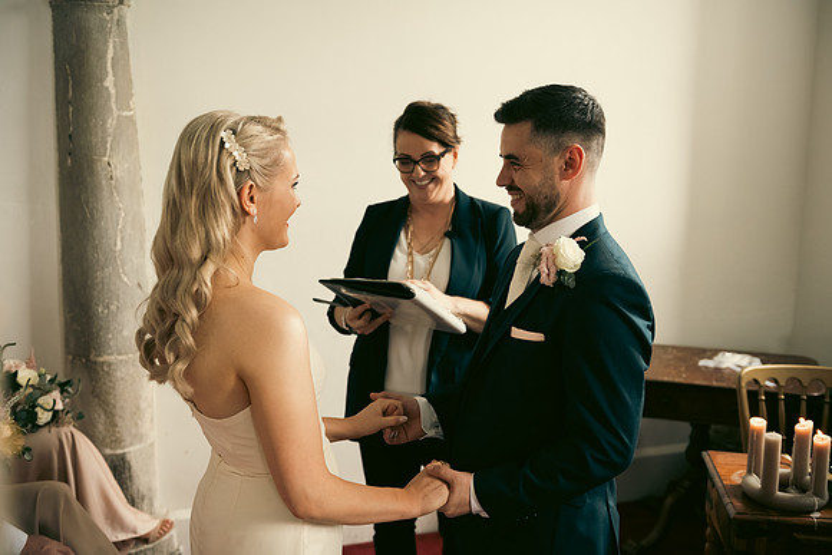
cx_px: 416
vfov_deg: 36.9
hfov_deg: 53.1
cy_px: 278
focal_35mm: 36
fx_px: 832
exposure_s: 1/160
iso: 800
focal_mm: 36
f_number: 3.5
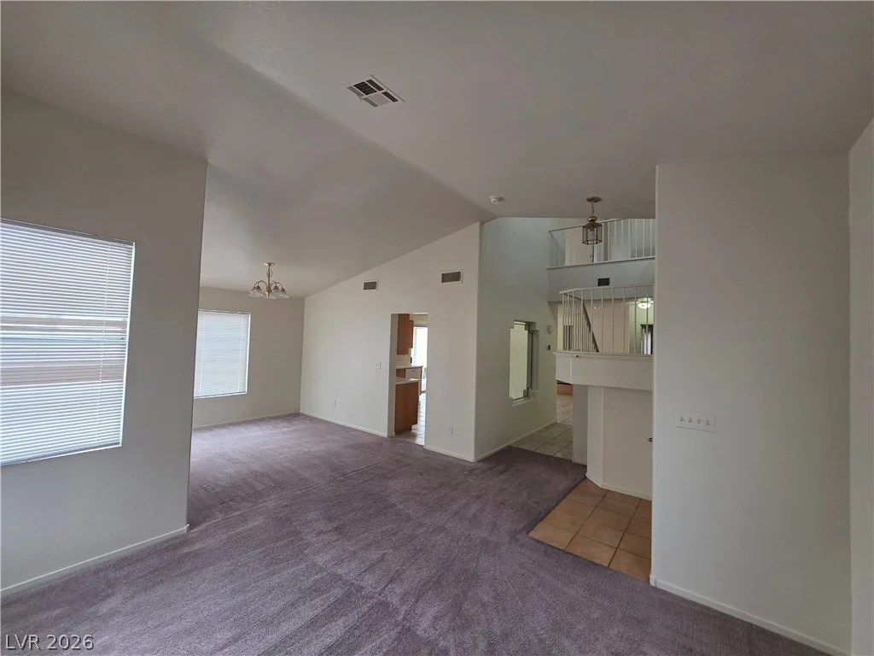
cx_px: 437
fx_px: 328
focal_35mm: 13
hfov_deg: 106.2
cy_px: 328
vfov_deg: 89.9
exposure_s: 1/120
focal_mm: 2.2
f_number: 1.9
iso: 100
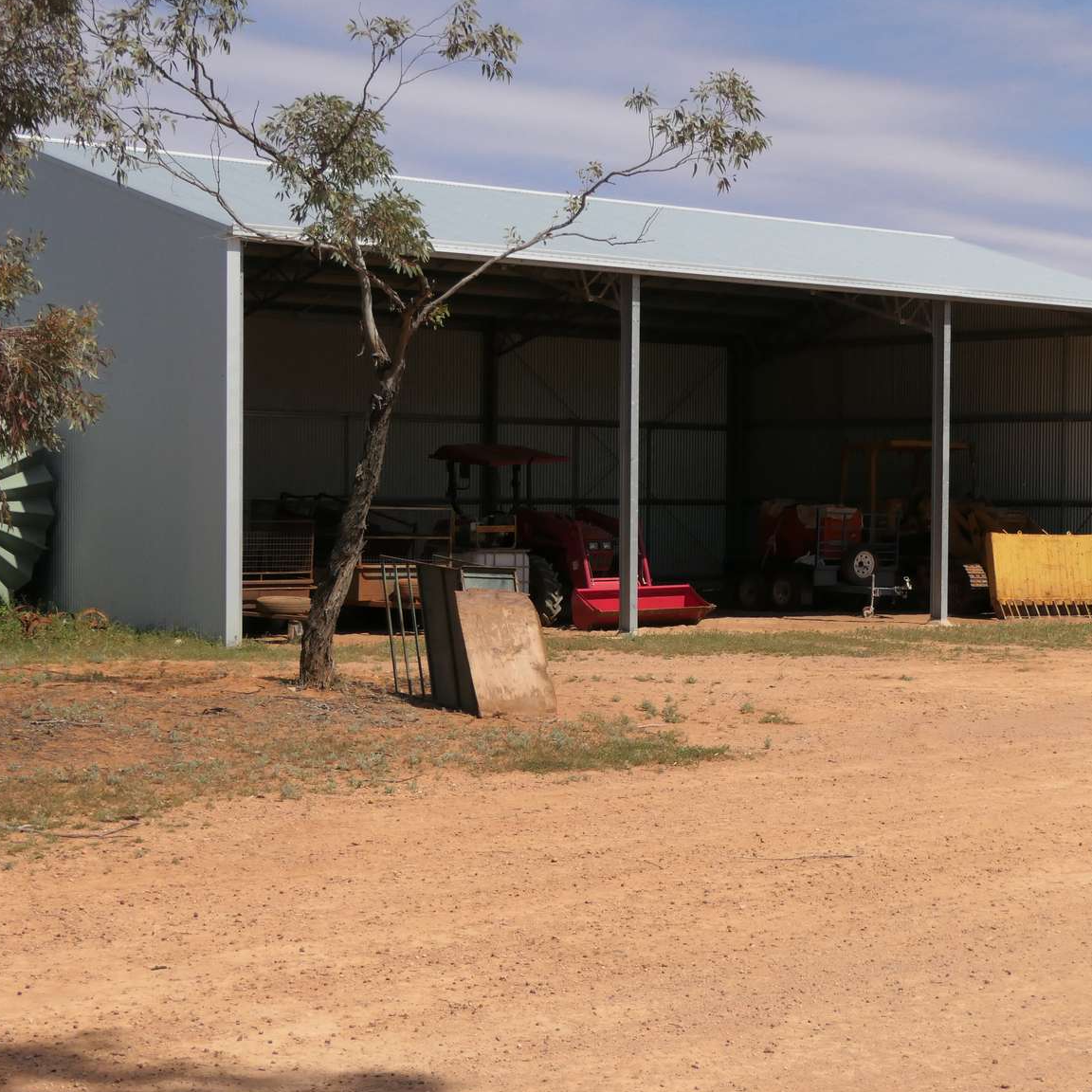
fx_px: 2427
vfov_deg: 25.4
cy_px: 540
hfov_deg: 24.9
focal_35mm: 68
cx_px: 886
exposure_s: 1/800
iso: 400
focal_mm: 17.5
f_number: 5
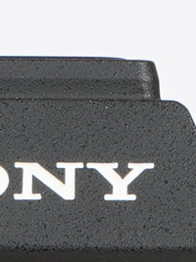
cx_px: -5
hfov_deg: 2.5
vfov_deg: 3.3
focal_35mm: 594
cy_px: 611
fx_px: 4484
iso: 200
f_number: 18
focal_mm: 55
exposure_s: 1/160
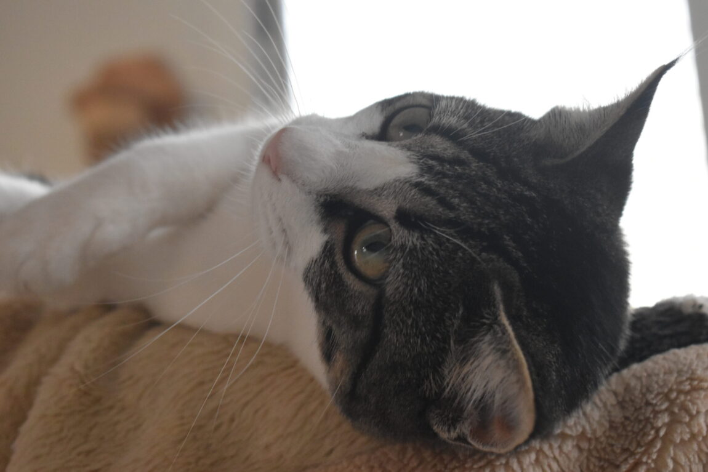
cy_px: 236
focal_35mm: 82
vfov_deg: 16.6
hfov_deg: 24.6
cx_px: 354
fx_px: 1623
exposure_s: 1/100
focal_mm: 55
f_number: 5.6
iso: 3200
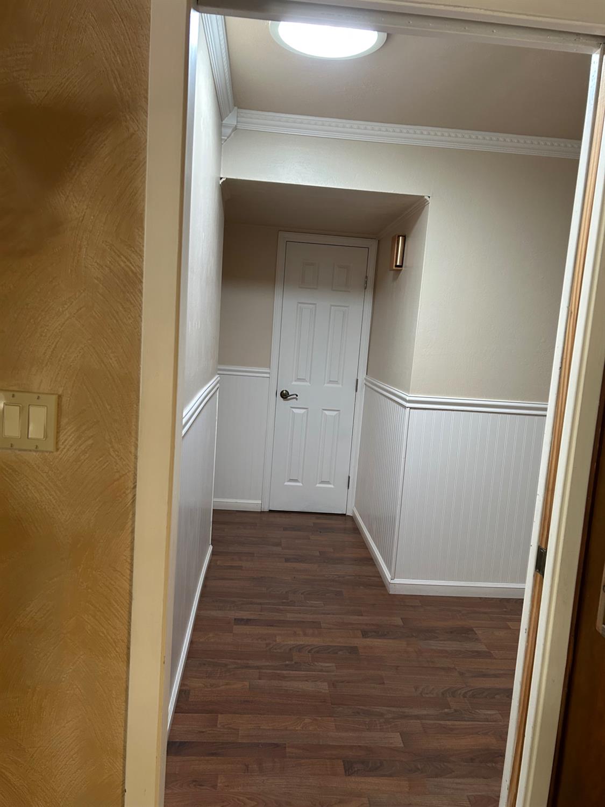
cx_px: 302
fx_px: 606
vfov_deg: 67.3
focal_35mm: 26
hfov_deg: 53.1
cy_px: 404
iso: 200
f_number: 1.5
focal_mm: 5.7
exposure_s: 1/60
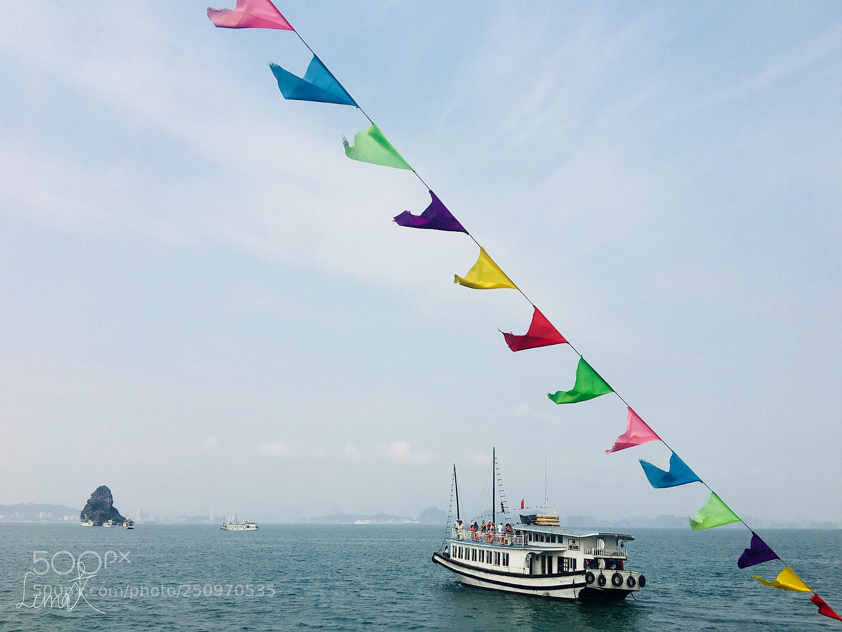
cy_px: 316
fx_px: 705
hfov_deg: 61.7
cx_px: 421
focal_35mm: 29
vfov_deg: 48.2
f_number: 2.2
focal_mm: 4.15
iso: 25
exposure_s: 1/3344
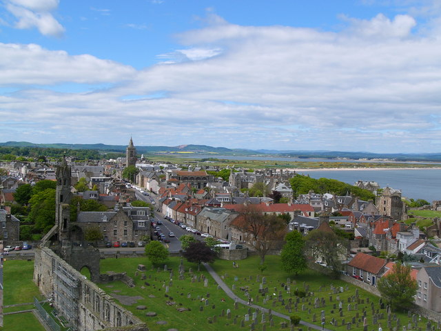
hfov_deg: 45.8
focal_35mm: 41
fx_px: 522
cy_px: 166
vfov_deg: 35.1
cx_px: 220
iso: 50
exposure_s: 1/500
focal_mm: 6.8
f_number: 5.2
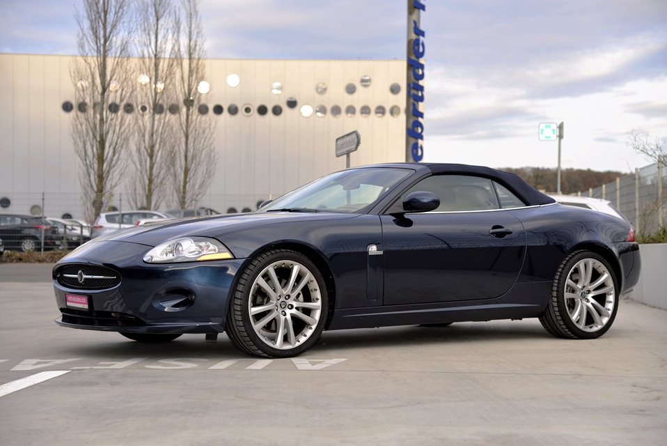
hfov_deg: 32.4
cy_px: 223
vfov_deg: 21.9
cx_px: 334
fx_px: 1149
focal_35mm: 62
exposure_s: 1/200
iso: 125
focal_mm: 62
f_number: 4
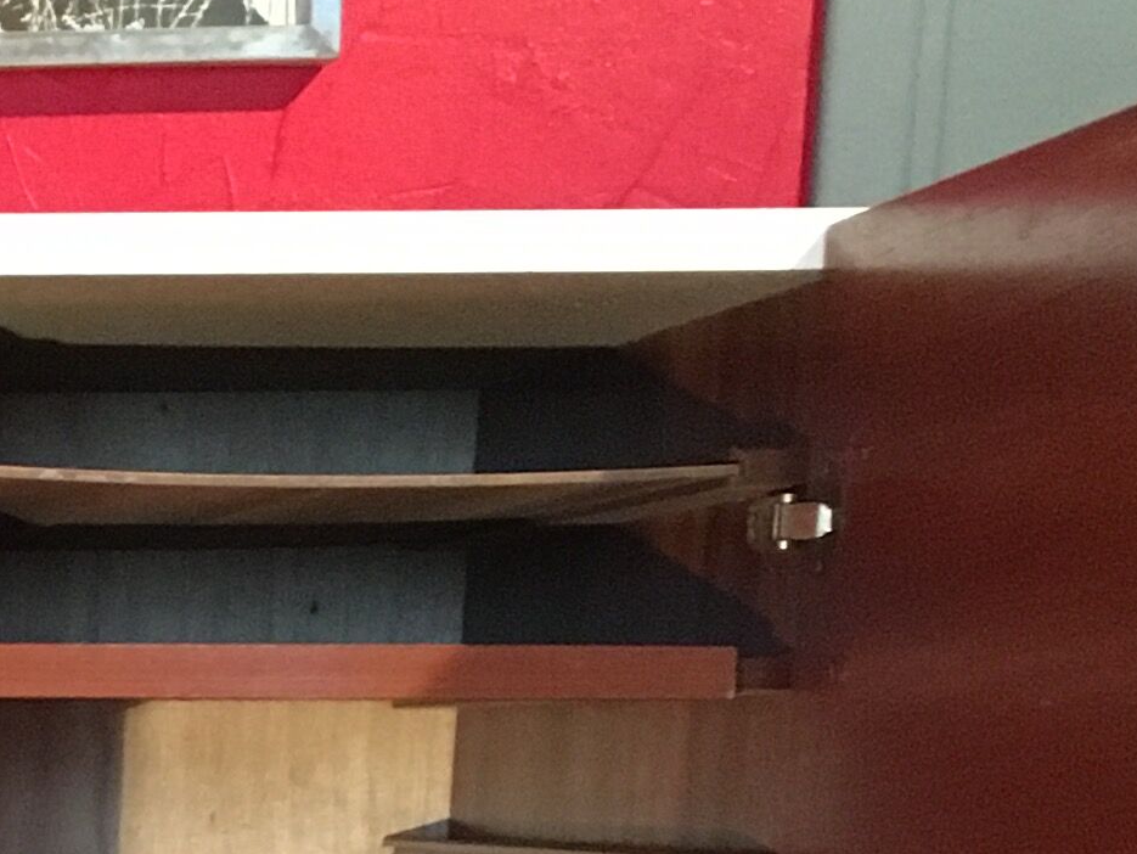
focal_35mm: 125
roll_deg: +0.2
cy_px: 1528
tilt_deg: -12.6
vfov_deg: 11.1
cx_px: -897
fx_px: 4107
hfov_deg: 14.0
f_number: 2.2
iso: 250
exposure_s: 1/17
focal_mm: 4.15
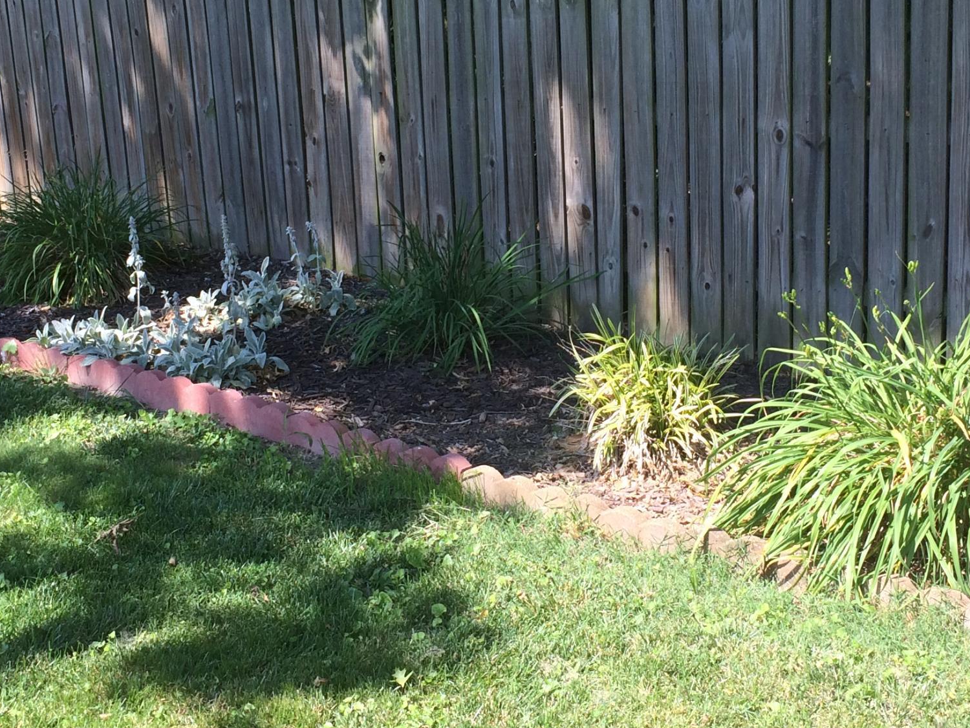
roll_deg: +1.5
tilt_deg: -13.6
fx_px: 1625
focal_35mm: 58
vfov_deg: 25.2
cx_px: 530
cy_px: 281
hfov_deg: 33.2
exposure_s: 1/586
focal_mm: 4.15
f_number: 2.2
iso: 32
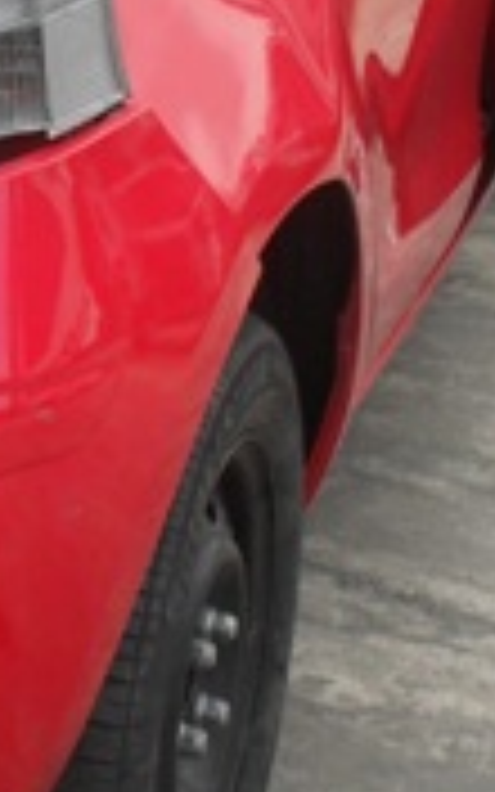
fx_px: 3497
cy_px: -9
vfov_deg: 12.8
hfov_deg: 7.7
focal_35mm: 162
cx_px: -500
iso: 100
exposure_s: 1/250
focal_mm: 7.5
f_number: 3.6
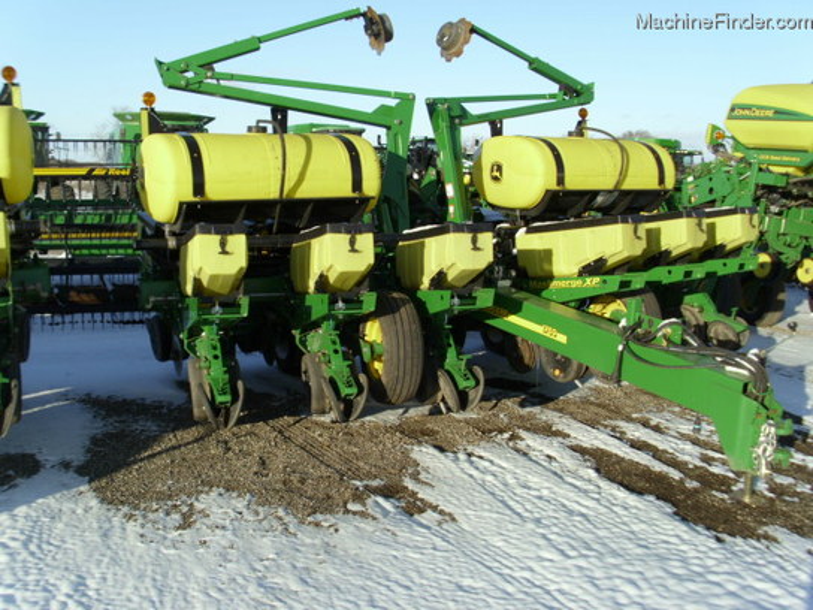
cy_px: 305
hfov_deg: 49.0
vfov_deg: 37.7
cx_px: 406
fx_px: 892
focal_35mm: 38
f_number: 4.3
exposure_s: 1/346
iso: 50
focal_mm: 6.36
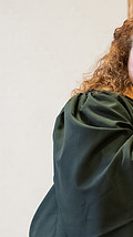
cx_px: 225
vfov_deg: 10.8
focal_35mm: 199
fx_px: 1251
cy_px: 121
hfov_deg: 6.0
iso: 3200
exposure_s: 1/200
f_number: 3.5
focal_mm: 70
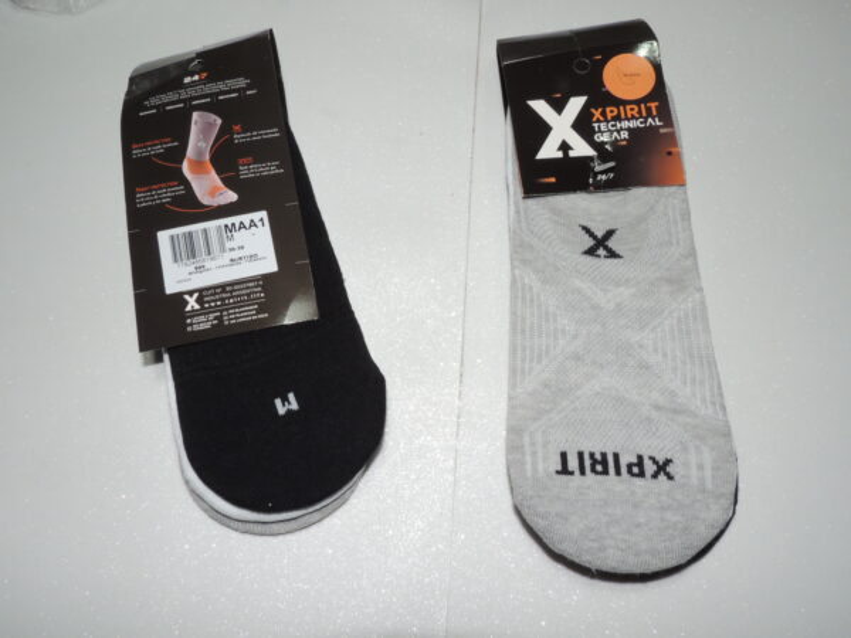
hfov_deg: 71.6
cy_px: 319
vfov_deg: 56.8
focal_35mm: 24
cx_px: 426
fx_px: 590
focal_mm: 4.3
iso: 200
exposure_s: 1/30
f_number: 8.3
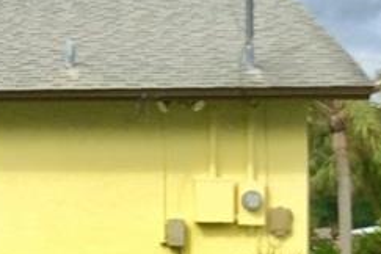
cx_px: -398
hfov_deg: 12.7
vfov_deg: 9.8
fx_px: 1482
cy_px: 158
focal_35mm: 140
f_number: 2.4
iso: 32
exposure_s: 1/1431
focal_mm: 3.3
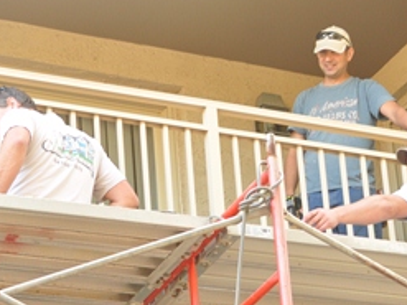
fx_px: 2198
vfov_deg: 7.9
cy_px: 88
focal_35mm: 187
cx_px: 241
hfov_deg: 10.6
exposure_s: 1/50
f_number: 5.6
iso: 320
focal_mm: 50
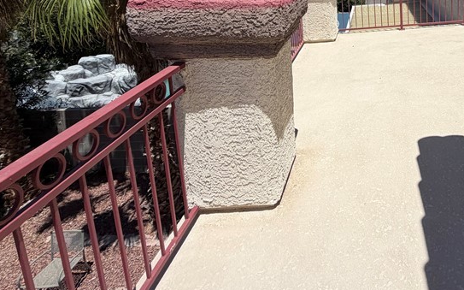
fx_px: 354
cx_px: 379
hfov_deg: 60.4
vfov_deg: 40.2
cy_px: 14
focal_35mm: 28
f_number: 2.2
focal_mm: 2.22
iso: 20
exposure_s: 1/1534
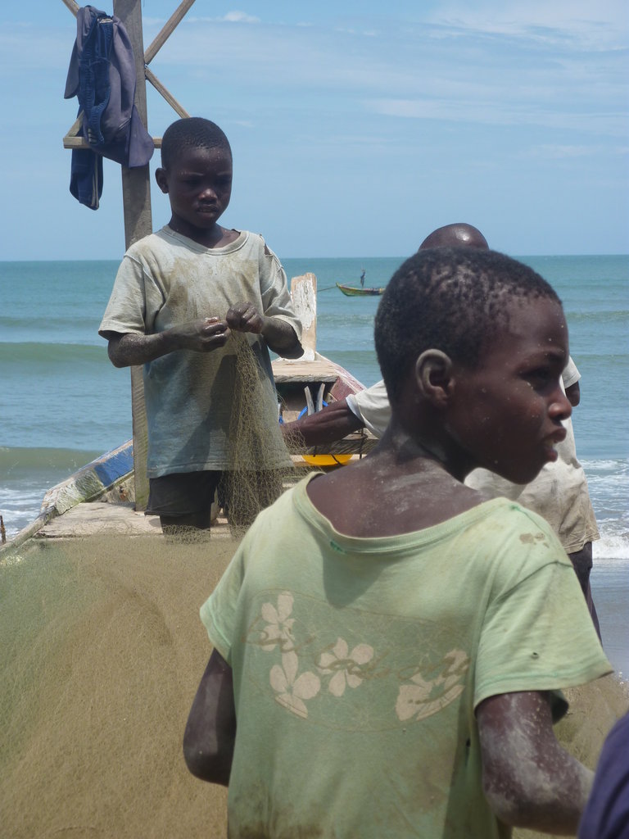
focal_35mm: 104
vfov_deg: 18.9
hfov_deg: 14.2
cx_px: 314
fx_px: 2520
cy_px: 420
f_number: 5.6
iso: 80
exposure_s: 1/500
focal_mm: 17
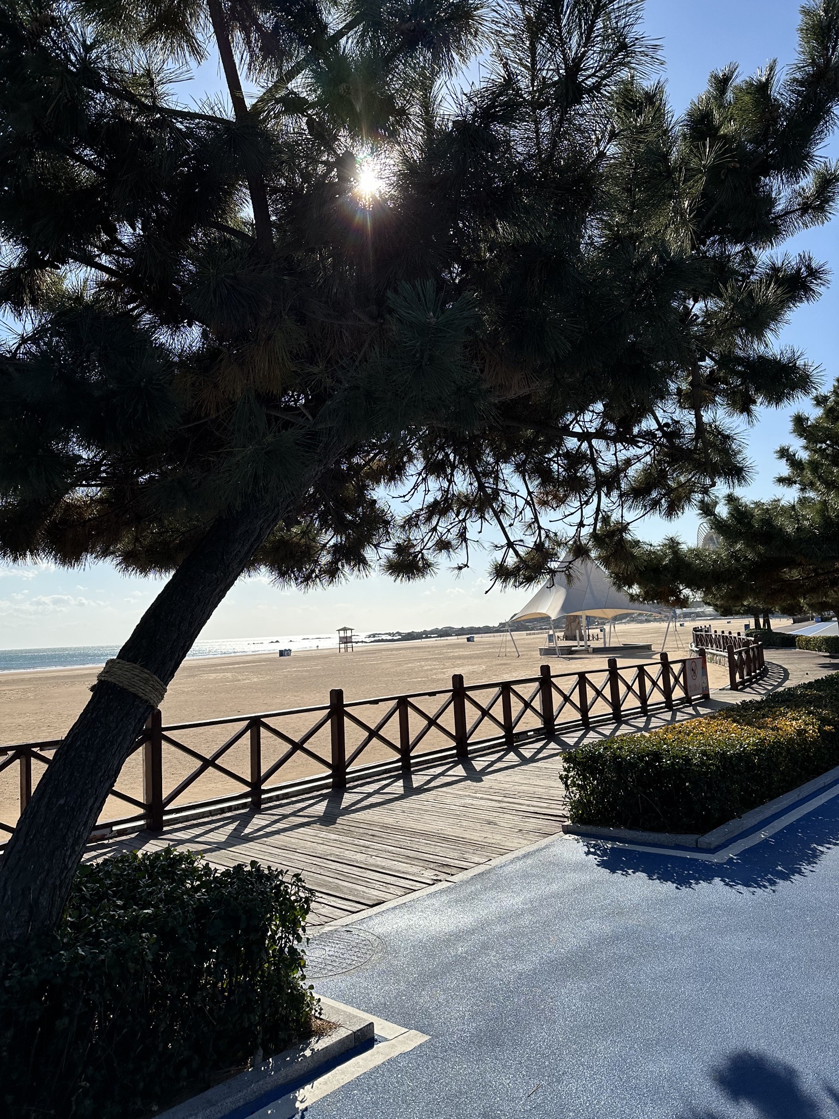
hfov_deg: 56.8
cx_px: 420
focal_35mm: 24
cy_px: 560
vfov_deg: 71.6
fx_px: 776
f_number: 1.78
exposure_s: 1/6211
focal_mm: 6.86
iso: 80
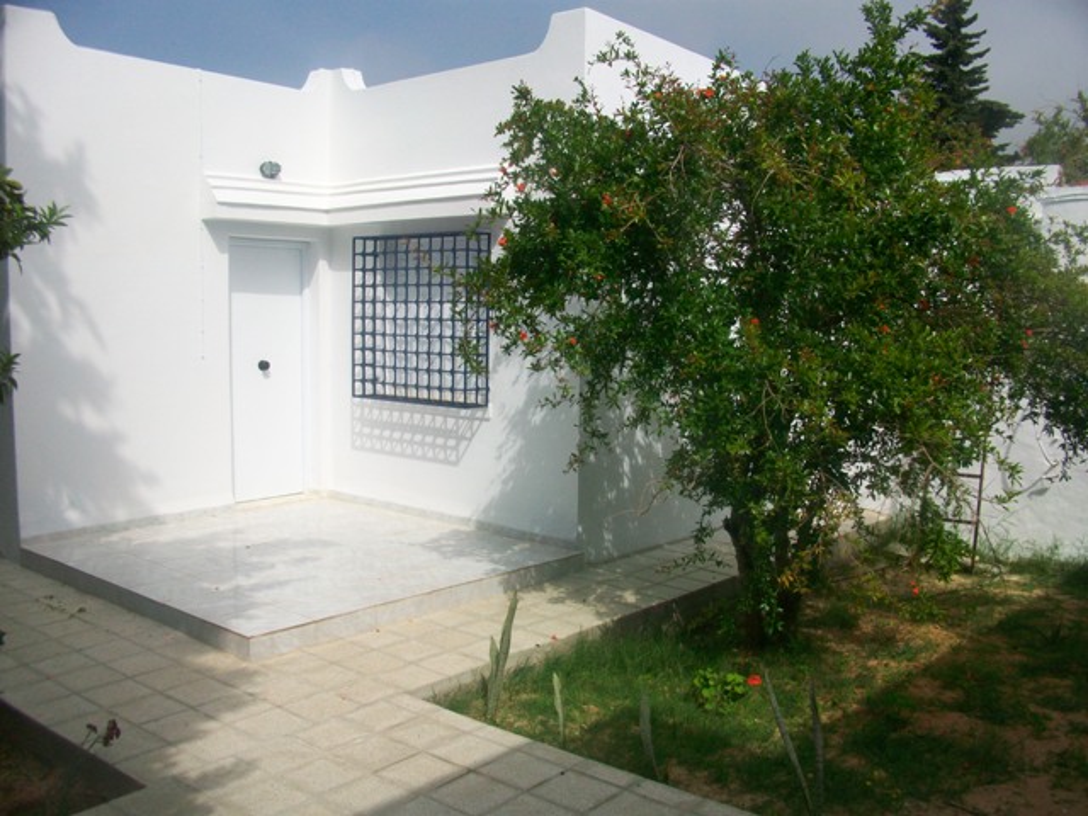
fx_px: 1006
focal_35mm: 32
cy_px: 408
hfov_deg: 56.8
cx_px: 544
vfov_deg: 44.2
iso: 64
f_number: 5.5
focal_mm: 5.7
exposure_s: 1/500
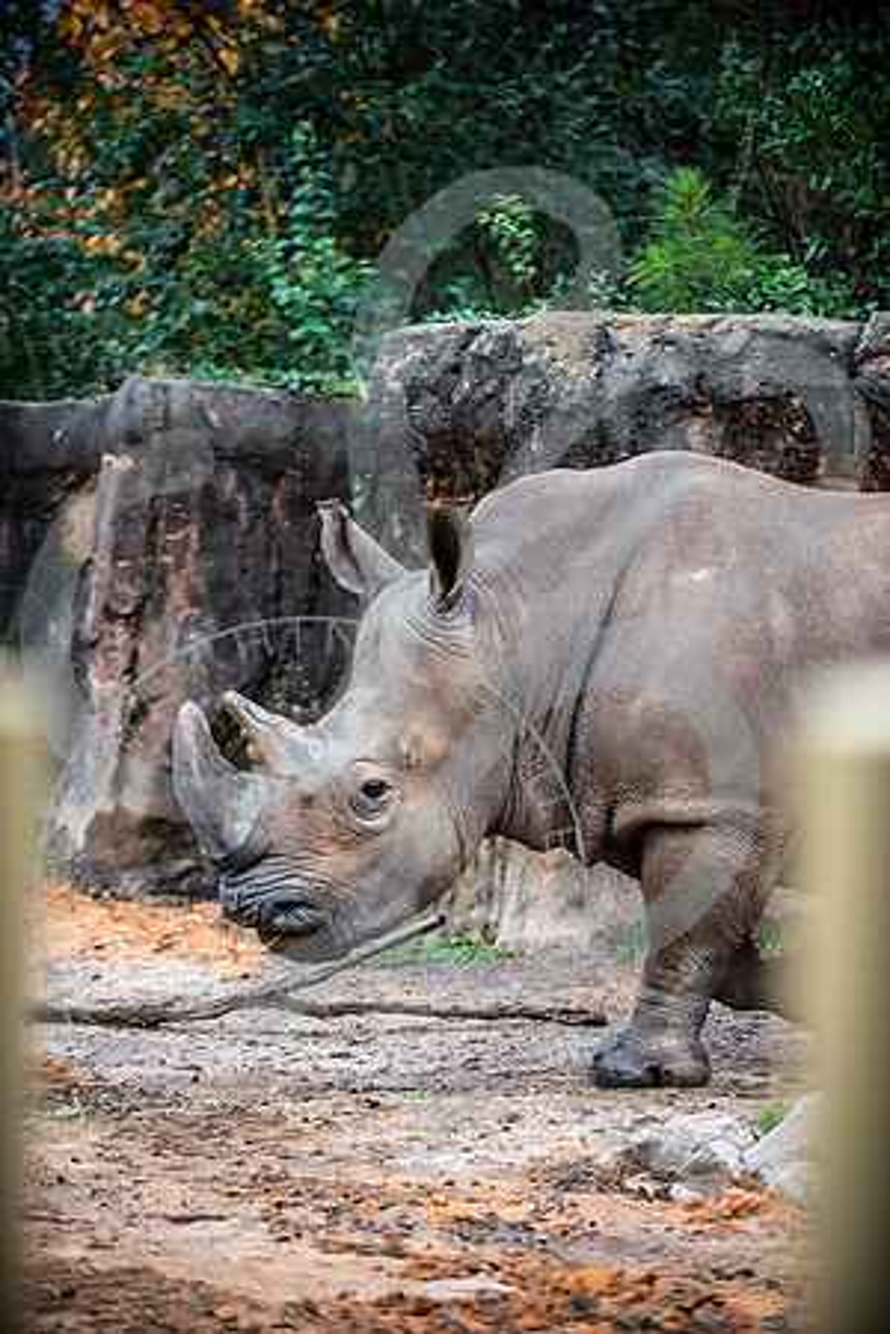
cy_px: 667
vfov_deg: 17.1
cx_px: 445
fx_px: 4450
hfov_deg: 11.4
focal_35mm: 120
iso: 125
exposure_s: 1/250
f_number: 2.8
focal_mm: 120
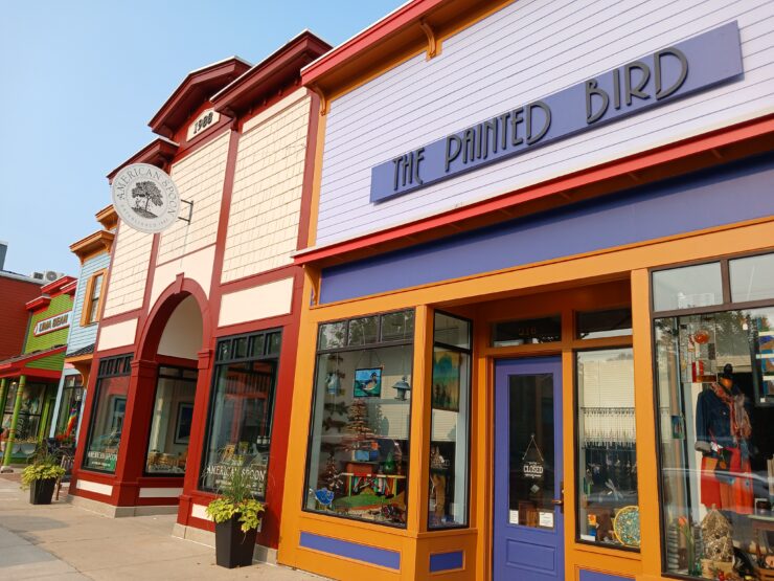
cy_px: 290
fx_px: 604
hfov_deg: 65.3
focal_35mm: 27
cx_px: 387
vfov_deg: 51.4
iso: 20
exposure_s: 1/325
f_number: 1.8
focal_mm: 4
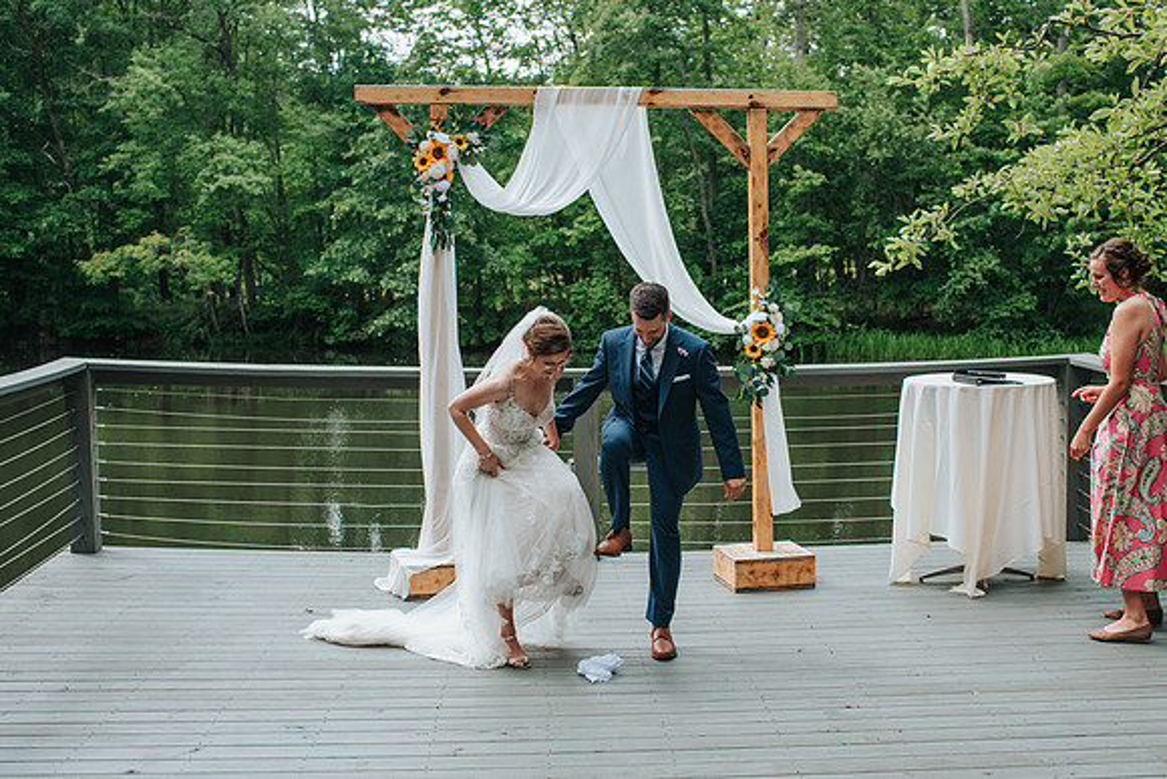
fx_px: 1499
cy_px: 446
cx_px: 626
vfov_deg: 29.1
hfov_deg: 42.5
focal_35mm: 46
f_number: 3.5
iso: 220
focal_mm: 35
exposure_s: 1/800
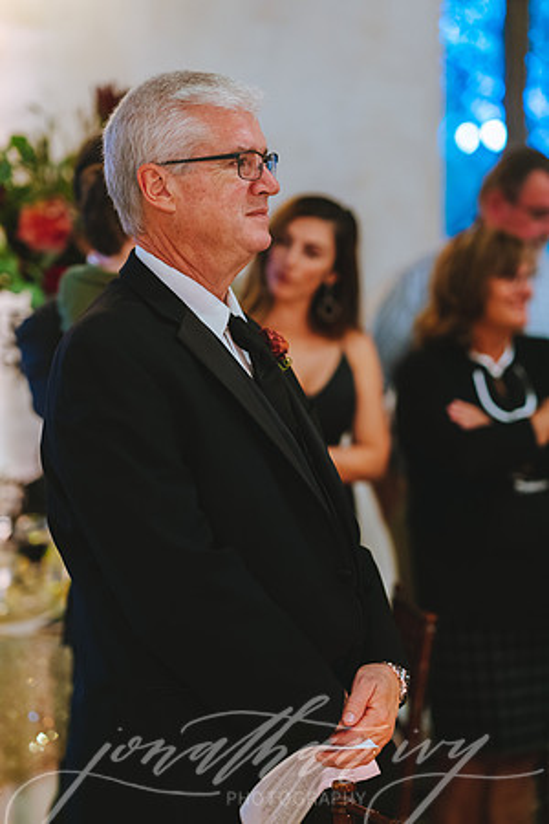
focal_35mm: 85
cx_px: 274
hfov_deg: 16.1
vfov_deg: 23.9
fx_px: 1944
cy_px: 412
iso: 2500
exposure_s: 1/50
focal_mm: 85
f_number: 2
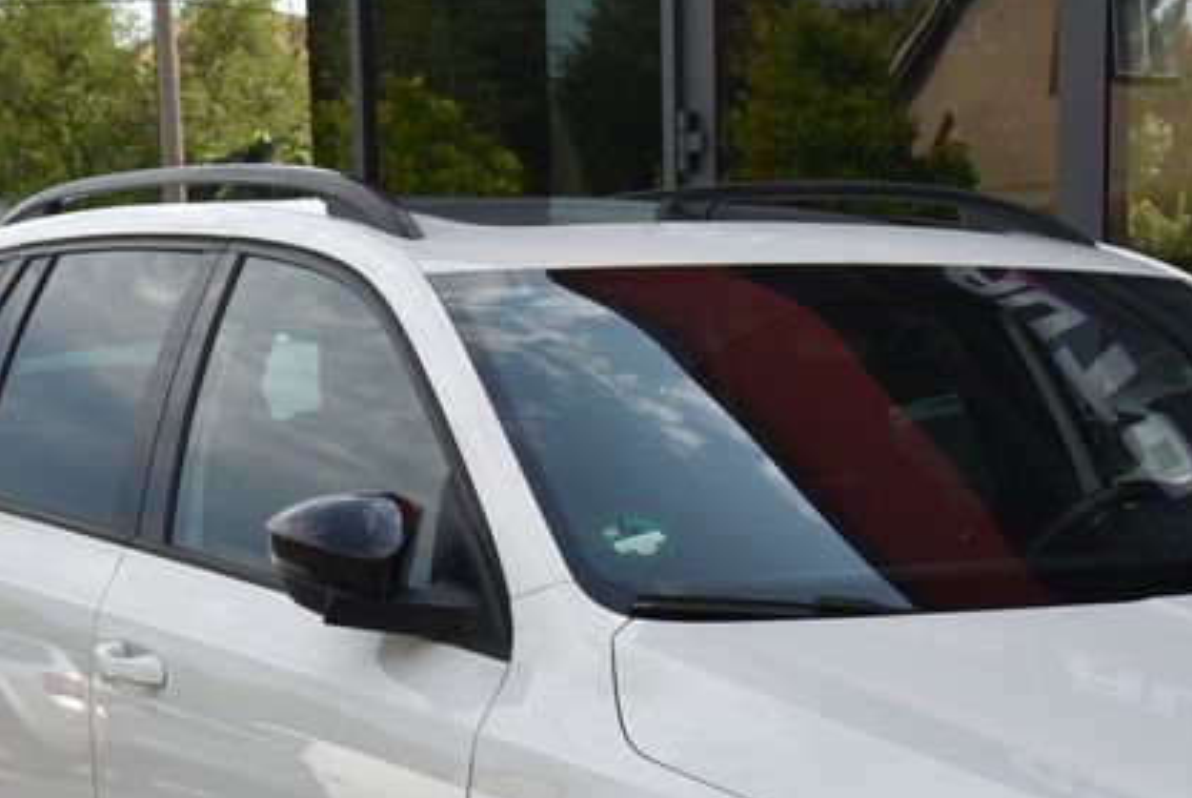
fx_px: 3580
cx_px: 980
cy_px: 964
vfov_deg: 12.4
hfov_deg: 18.7
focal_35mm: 108
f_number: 10
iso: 500
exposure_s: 1/400
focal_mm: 44
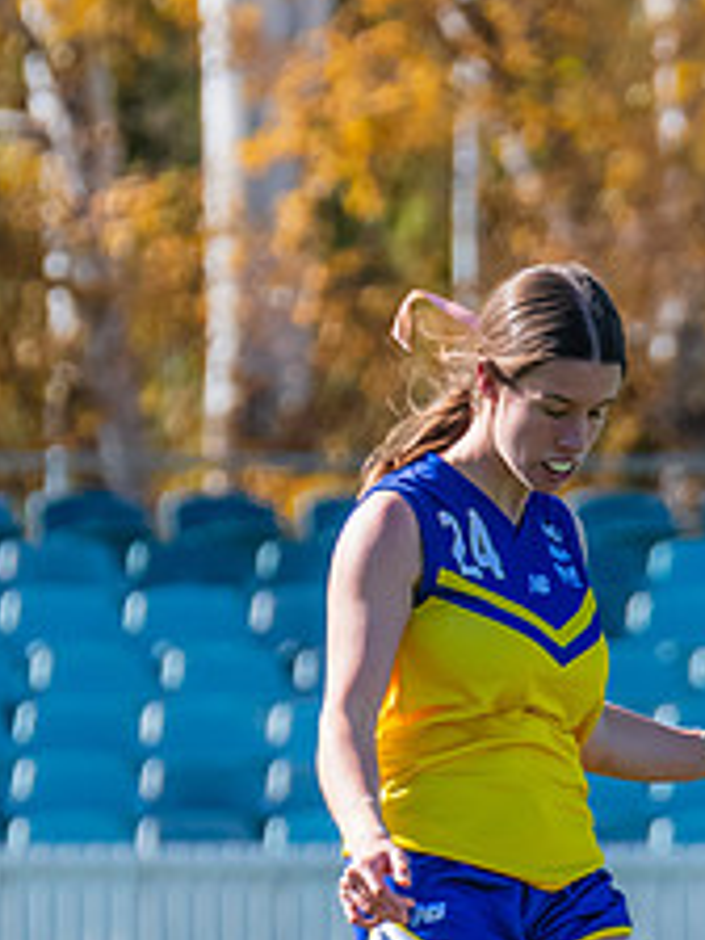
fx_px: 38750
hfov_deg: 1.0
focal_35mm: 1427
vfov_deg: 1.4
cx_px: 620
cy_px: 877
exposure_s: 1/1250
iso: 800
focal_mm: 330
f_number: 7.1
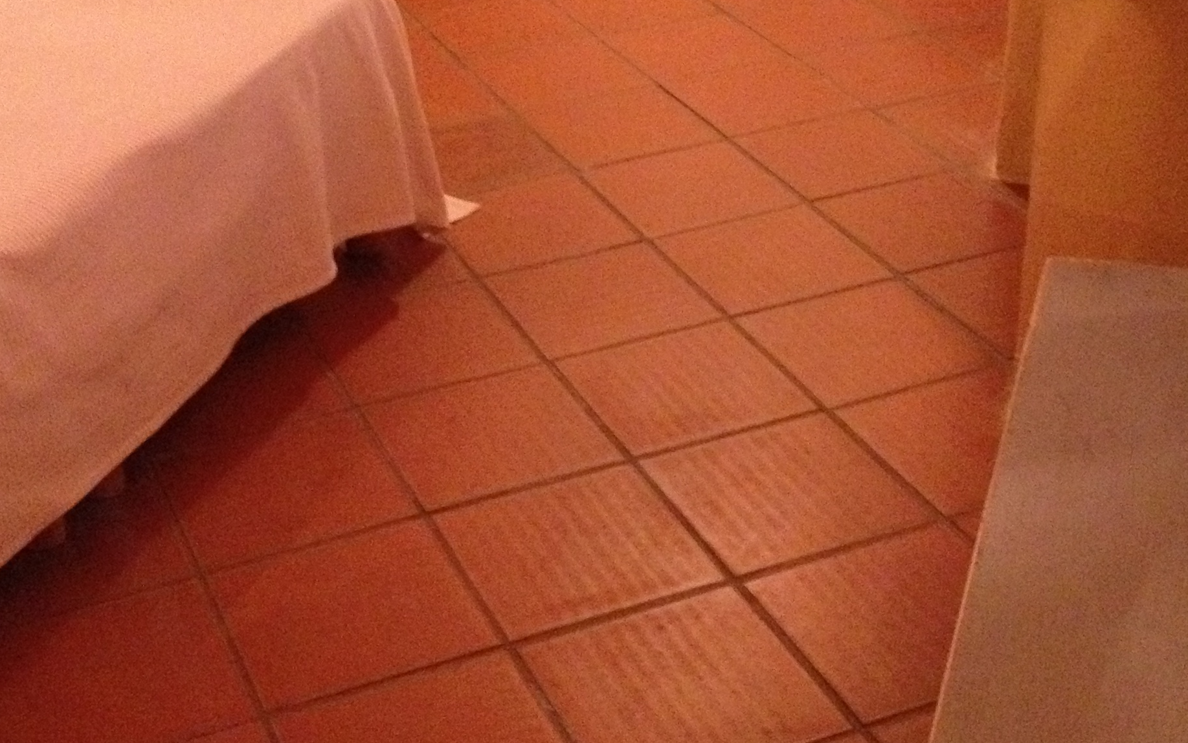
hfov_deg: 31.1
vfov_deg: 19.7
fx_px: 2137
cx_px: 566
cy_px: 349
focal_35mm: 66
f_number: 2.4
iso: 800
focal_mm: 4.28
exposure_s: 1/17
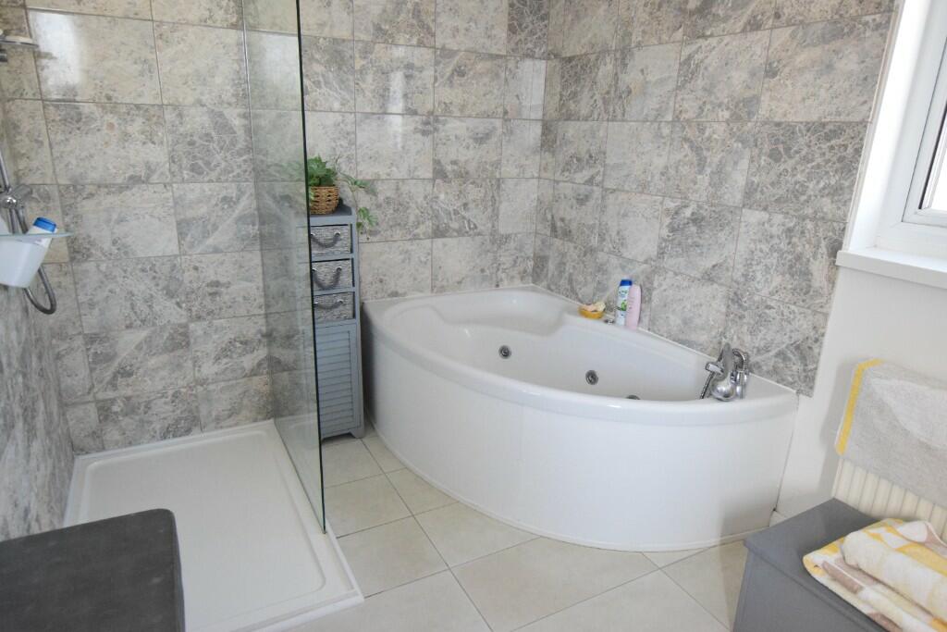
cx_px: 474
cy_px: 316
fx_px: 592
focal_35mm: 22
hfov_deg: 77.3
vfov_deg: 56.2
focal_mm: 15
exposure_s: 1/160
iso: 3200
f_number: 6.3
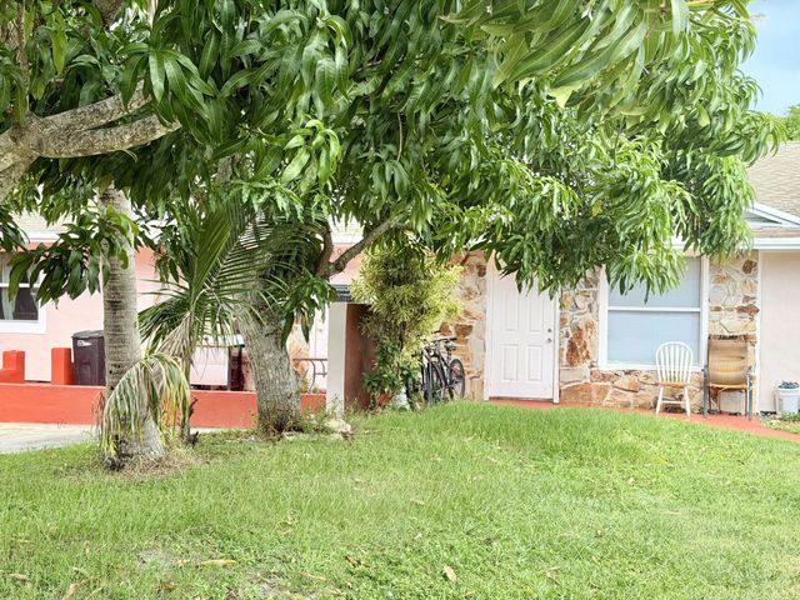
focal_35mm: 48
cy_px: 300
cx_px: 400
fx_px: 1109
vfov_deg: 30.3
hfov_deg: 39.7
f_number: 1.78
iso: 80
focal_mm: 6.76
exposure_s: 1/719
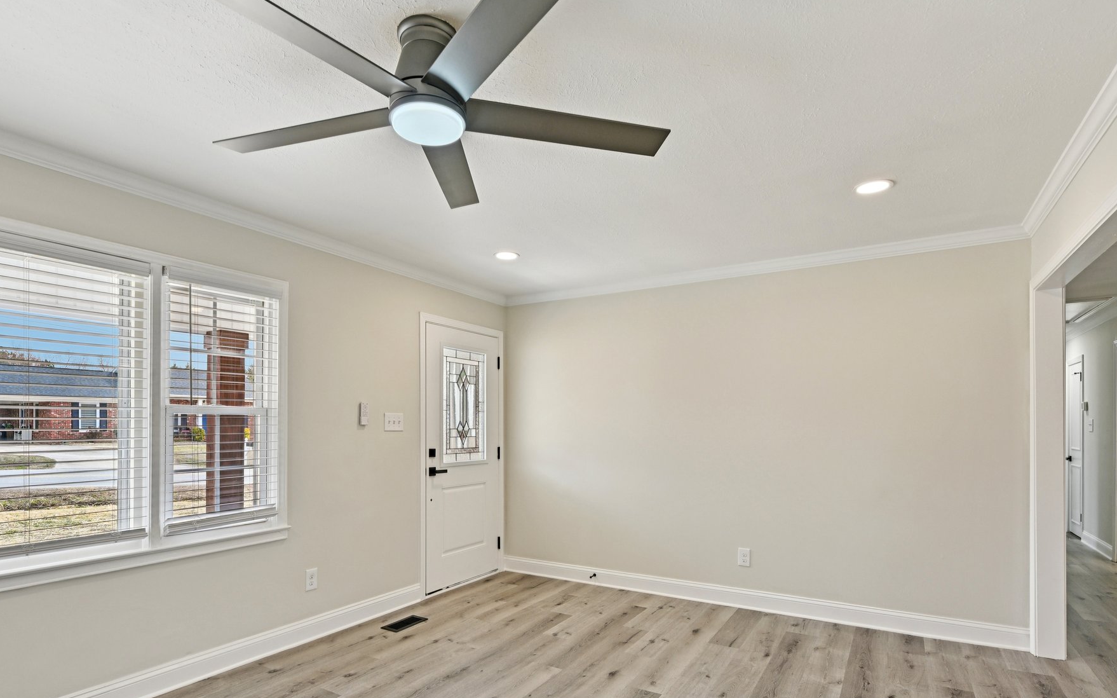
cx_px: 547
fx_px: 578
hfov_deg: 88.0
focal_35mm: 19
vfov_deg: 61.5
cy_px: 426
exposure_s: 1/50
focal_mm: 16
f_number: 8
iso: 100
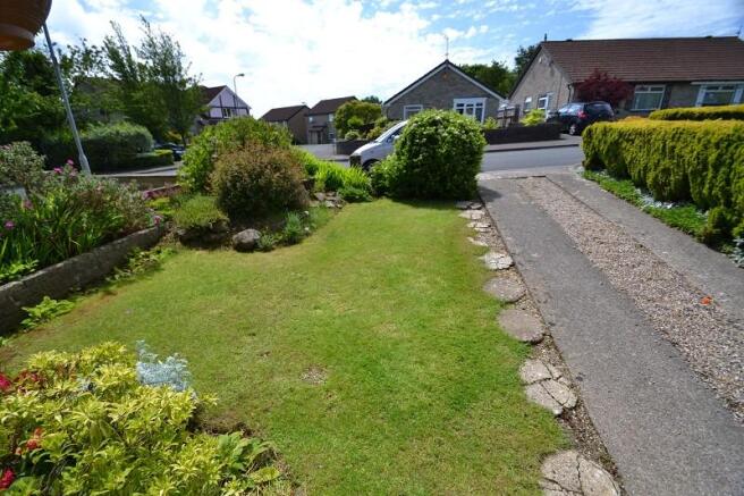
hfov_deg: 100.4
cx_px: 372
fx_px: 310
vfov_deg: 77.3
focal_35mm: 15
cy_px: 248
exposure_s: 1/125
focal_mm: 10
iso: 110
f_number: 5.6
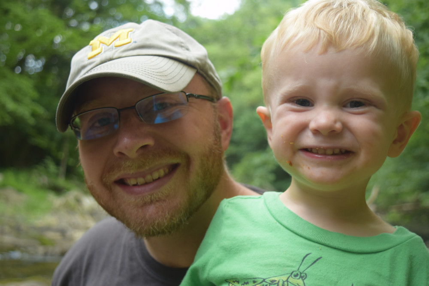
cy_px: 143
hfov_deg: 38.9
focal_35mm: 51
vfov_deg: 26.5
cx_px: 214
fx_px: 608
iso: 400
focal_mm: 34
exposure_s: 1/100
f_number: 5
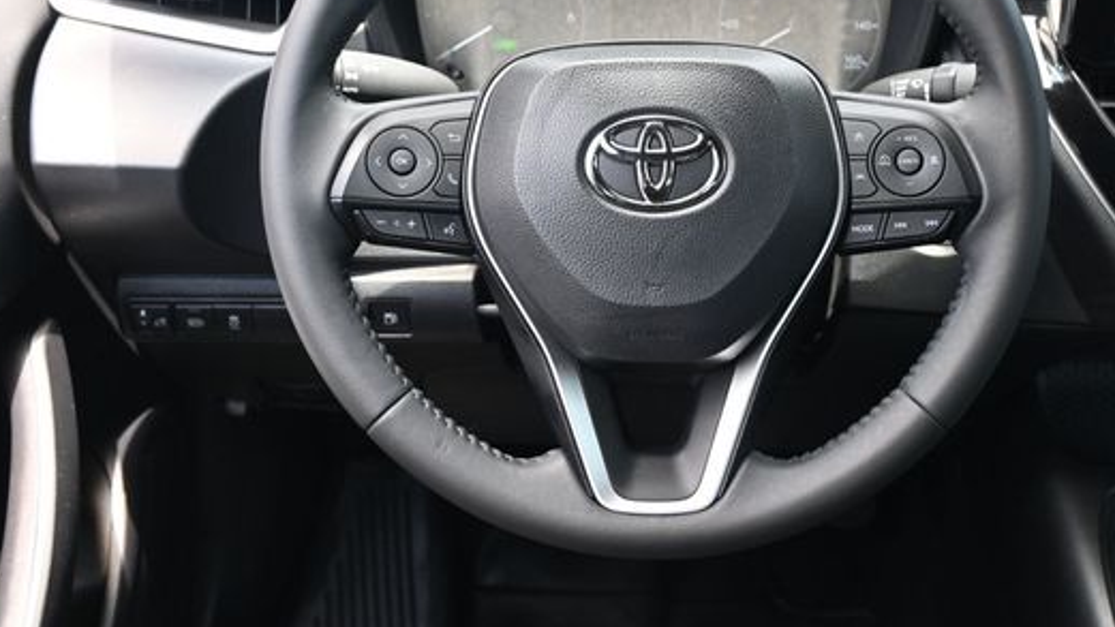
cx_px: 653
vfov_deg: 22.1
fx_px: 1596
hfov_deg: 38.4
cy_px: 182
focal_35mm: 54
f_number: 4.5
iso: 560
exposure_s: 1/125
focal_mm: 28
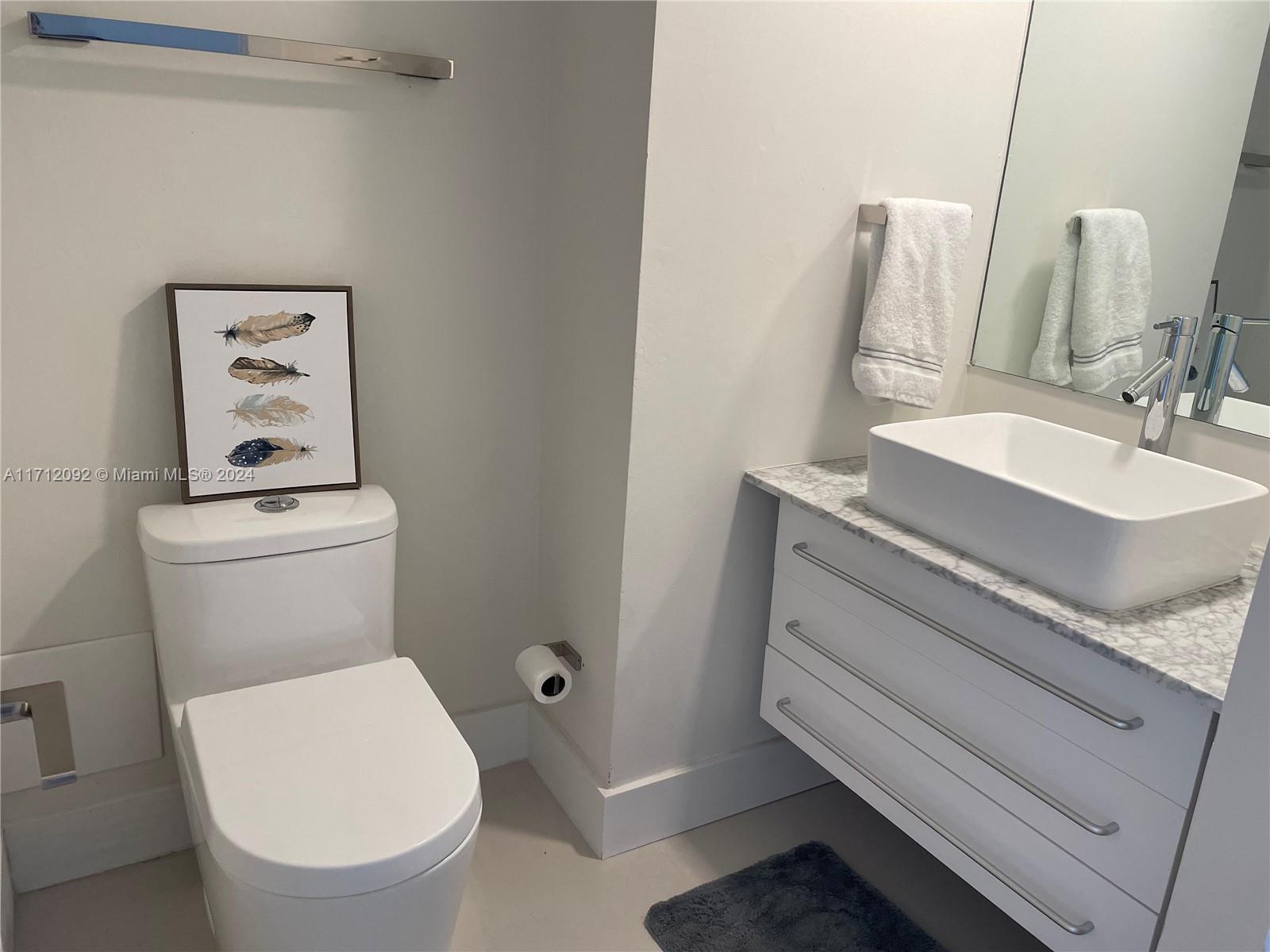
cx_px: 635
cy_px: 476
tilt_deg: -17.6
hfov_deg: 67.3
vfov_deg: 53.1
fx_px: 954
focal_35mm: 26
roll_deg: -3.4
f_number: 1.6
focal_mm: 4.2
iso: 125
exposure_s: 1/120
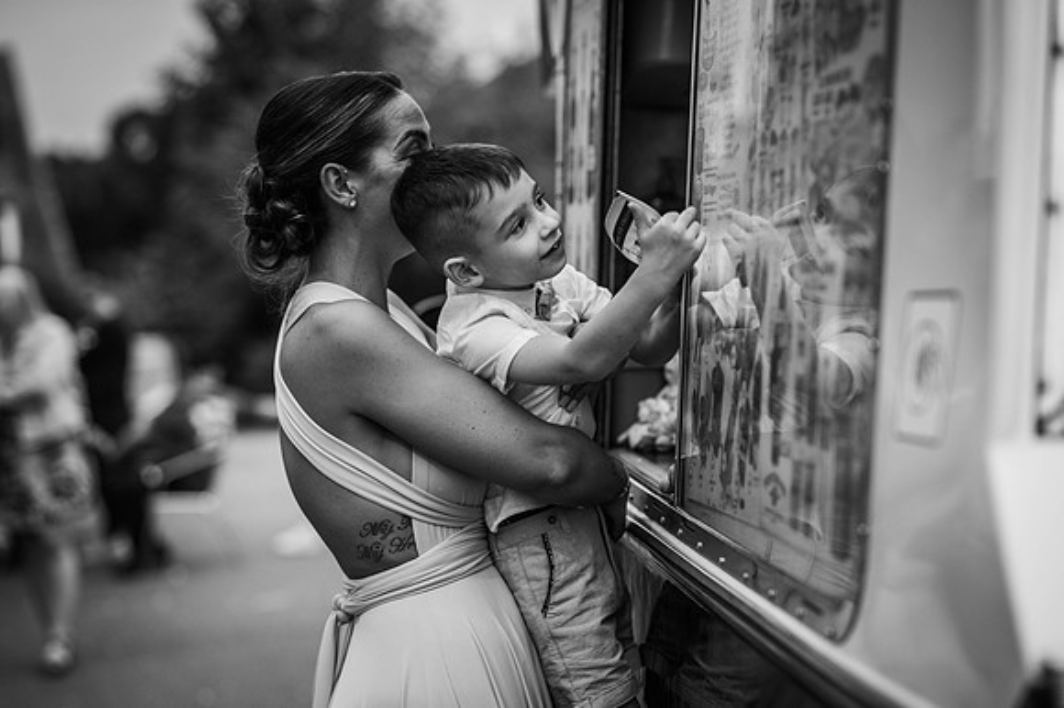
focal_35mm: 85
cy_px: 354
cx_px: 532
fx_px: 2511
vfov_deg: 16.1
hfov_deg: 23.9
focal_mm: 85
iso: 640
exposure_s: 1/200
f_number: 2.5
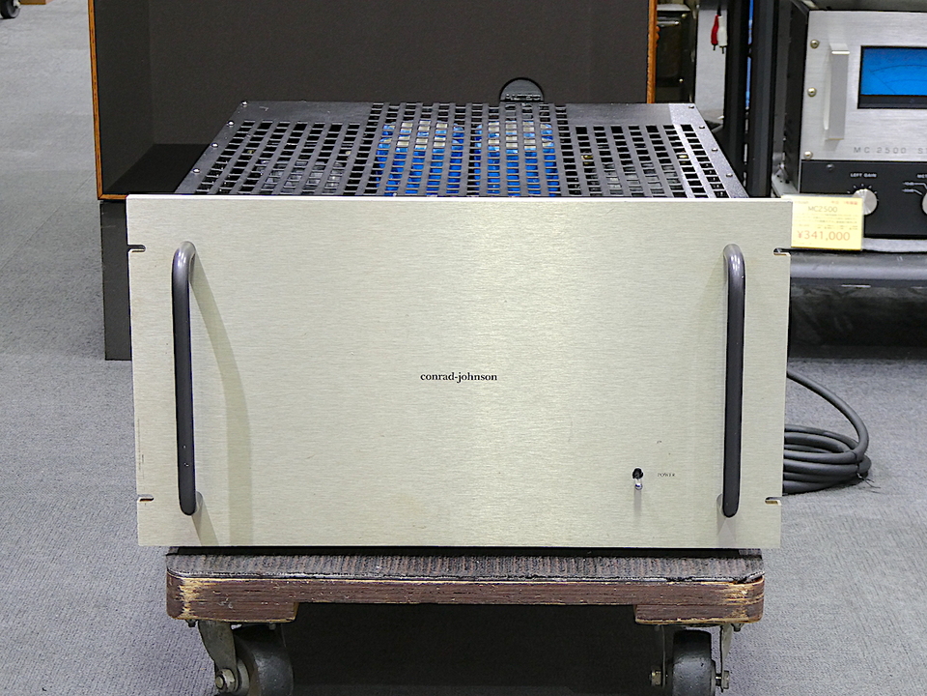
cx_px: 464
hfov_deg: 24.7
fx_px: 2116
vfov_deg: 18.7
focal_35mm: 79
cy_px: 348
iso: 200
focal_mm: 14.1
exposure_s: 1/5
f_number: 4.7
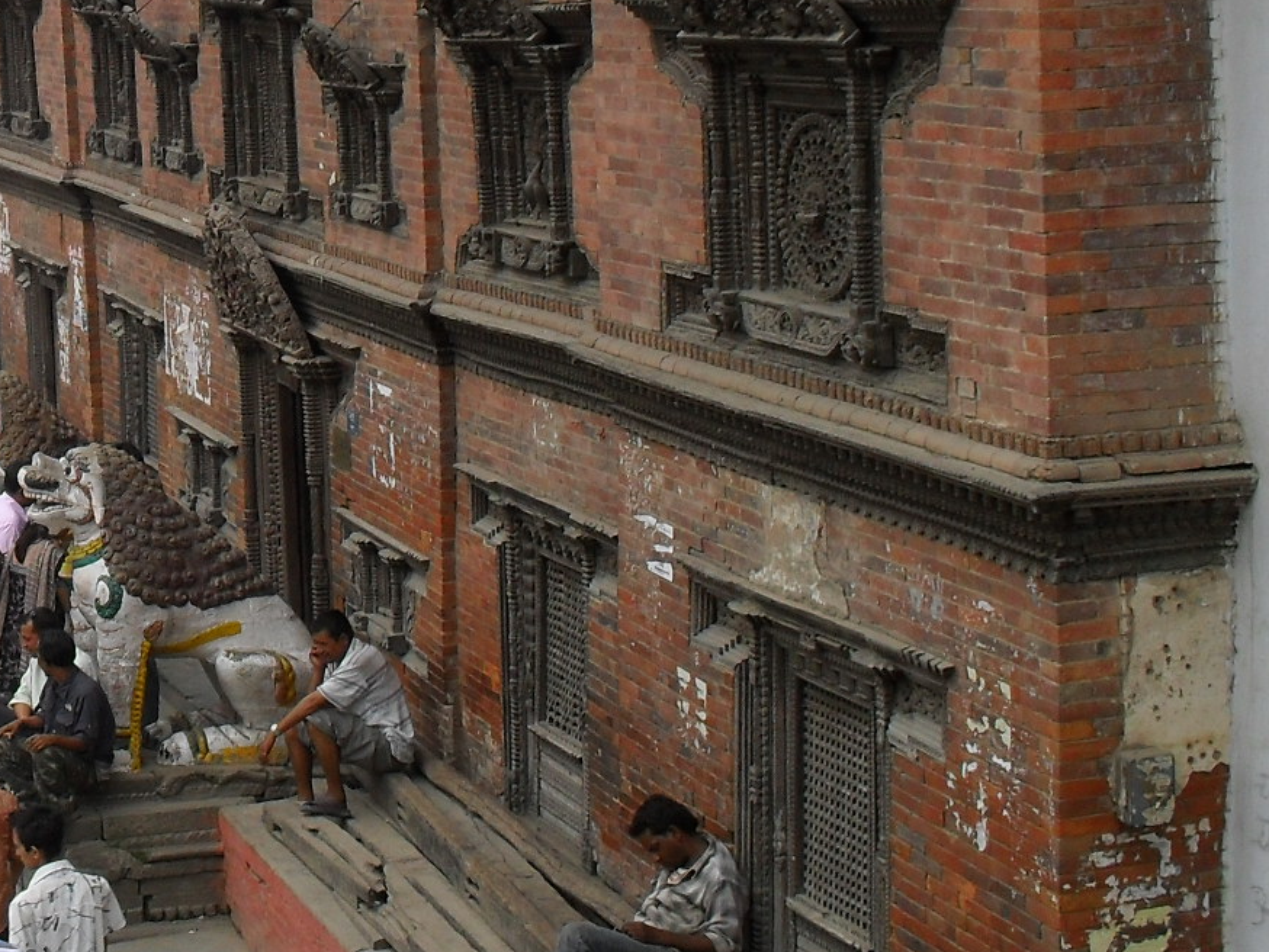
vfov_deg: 17.8
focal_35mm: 82
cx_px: 61
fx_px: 3007
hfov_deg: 23.0
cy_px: 119
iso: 100
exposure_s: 1/125
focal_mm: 6.3
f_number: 8.4
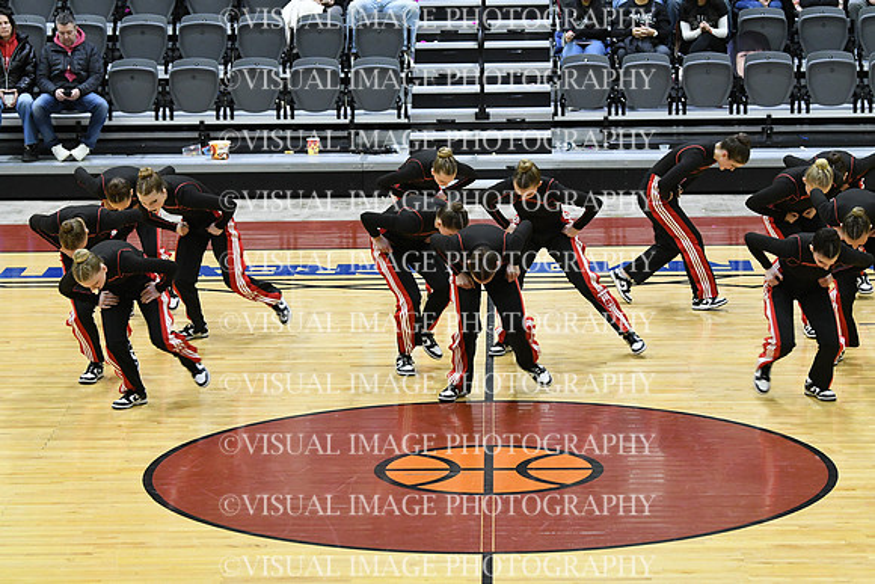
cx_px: 438
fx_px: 3355
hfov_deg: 14.9
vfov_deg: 9.9
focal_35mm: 138
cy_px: 292
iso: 4000
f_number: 4
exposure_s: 1/250
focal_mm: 92
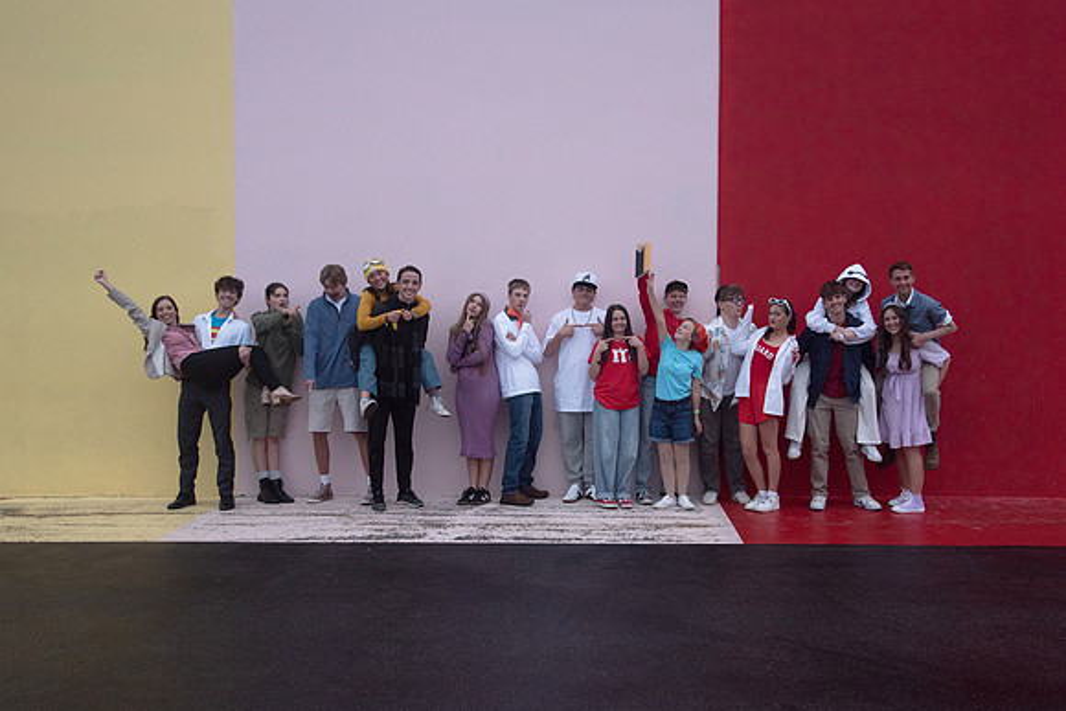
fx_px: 1192
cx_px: 582
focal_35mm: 40
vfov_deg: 33.2
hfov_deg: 48.1
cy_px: 372
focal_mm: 34
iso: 800
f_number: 5
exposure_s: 1/250
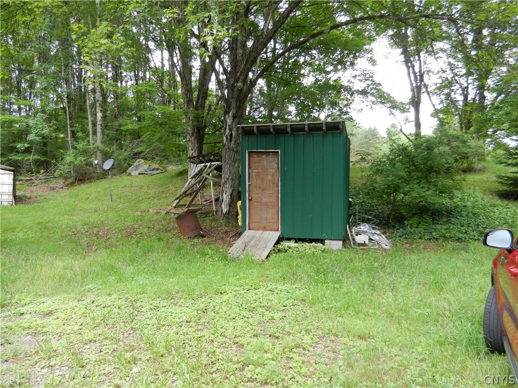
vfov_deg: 54.9
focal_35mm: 25
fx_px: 374
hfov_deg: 69.4
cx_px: 259
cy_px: 194
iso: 160
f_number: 3.5
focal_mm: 4.5
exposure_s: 1/125
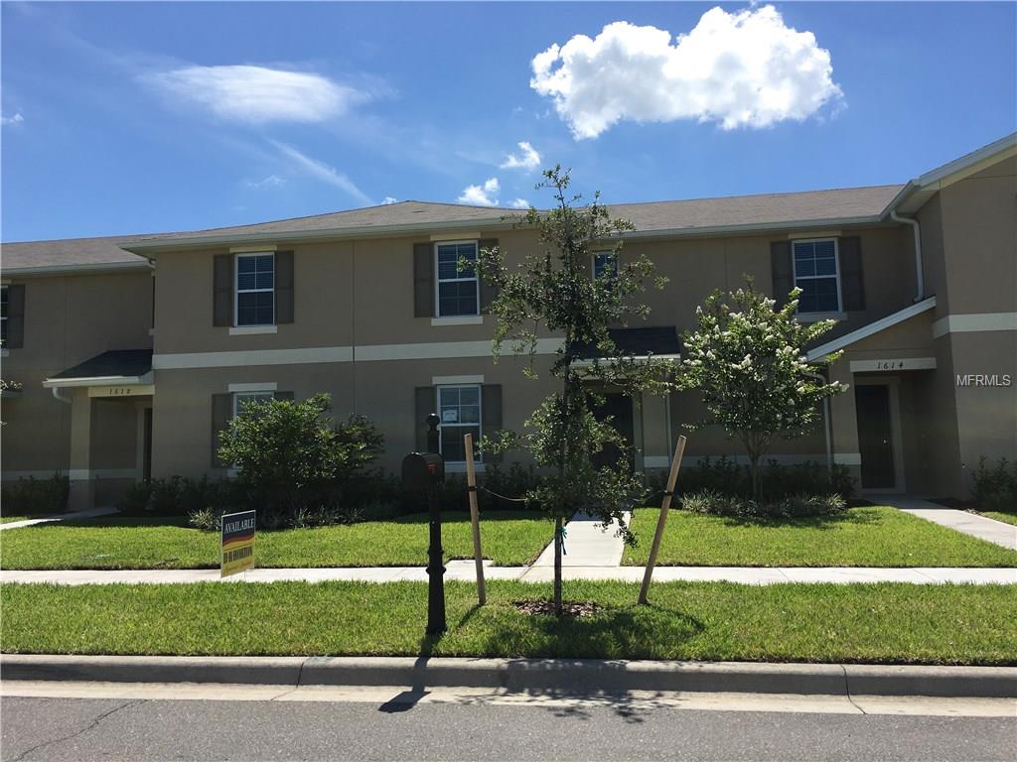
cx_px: 508
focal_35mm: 29
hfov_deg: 61.7
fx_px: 852
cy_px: 381
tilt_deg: +6.2
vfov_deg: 48.2
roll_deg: +1.1
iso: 25
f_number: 2.2
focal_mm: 4.15
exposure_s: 1/1748
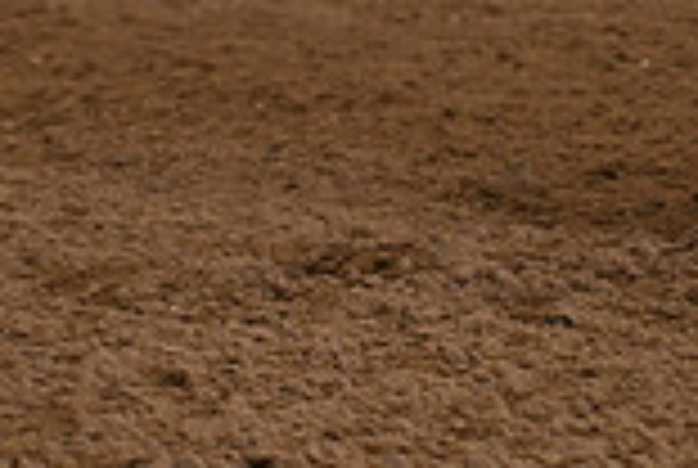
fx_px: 7615
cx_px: 1198
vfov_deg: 3.5
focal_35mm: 392
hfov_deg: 5.2
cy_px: -389
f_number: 4.5
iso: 3200
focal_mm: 105
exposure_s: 1/250
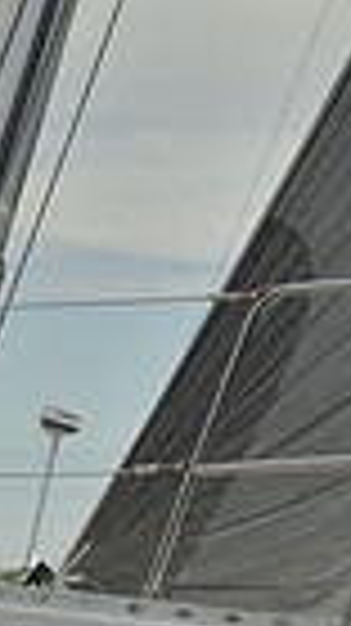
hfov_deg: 3.8
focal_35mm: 305
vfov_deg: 7.1
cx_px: -936
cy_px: 471
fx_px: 5056
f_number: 9
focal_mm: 70
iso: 280
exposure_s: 1/1600
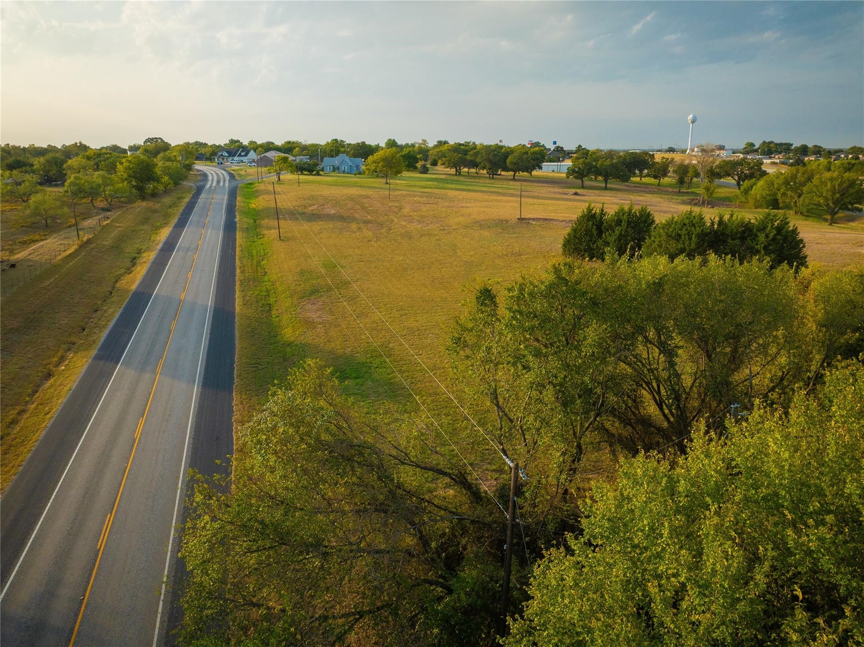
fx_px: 599
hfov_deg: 71.6
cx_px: 432
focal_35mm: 24
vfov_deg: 56.8
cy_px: 324
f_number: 2.8
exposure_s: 1/640
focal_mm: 12.29
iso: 310
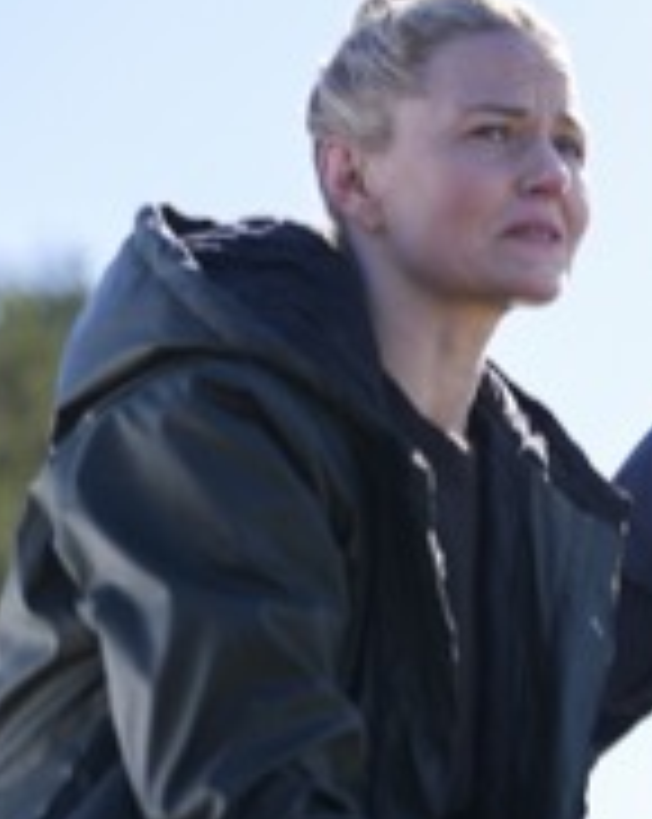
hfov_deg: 11.5
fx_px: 3119
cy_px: 623
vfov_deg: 14.9
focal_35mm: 129
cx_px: 908
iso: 100
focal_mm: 50
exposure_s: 1/2500
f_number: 2
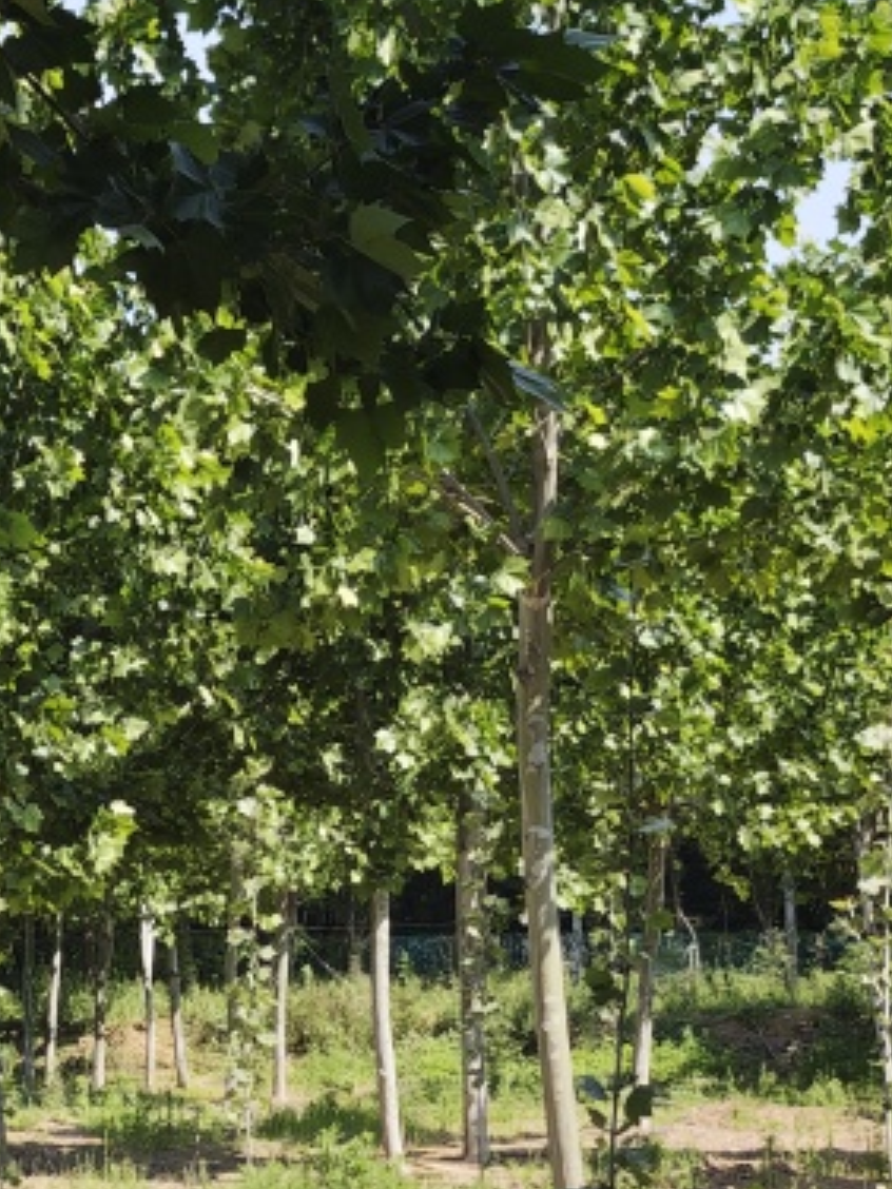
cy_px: 1086
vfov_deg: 15.6
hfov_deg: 11.7
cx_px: 16
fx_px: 4295
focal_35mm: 125
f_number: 1.44
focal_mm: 6.68
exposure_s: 1/1320
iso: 50
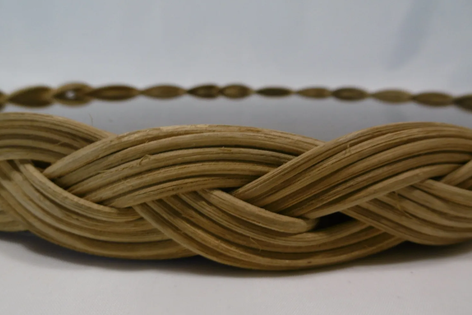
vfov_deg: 47.8
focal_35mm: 27
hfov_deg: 67.4
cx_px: 236
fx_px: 354
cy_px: 177
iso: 100
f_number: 3.1
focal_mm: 4.3
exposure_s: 1/30
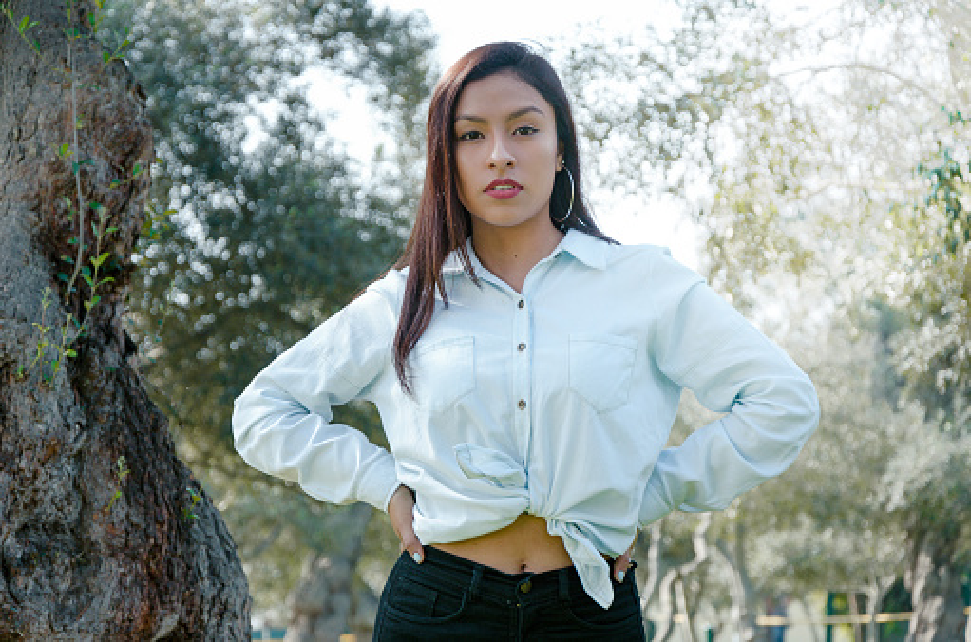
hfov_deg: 16.1
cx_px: 486
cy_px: 321
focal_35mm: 128
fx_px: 3430
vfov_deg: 10.7
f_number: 5.6
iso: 200
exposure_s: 1/125
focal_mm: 85
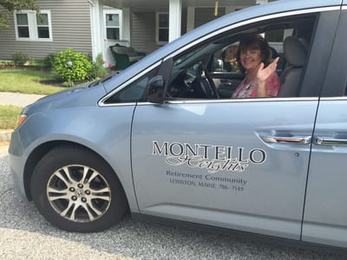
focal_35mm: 29
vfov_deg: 48.2
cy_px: 130
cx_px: 174
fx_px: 291
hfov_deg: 61.7
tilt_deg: -16.5
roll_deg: -2.7
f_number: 2.2
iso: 32
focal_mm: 4.15
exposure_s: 1/879
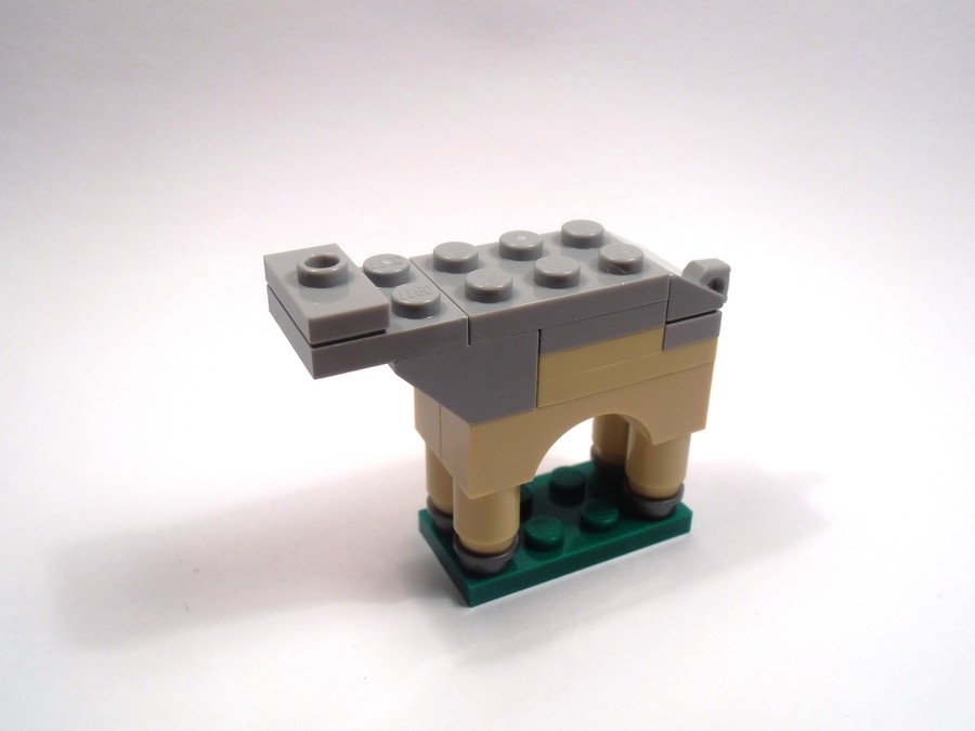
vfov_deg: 38.7
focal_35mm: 37
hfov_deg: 50.1
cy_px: 366
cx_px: 488
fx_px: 1042
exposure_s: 1/100
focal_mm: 6.61
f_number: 3.9
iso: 80
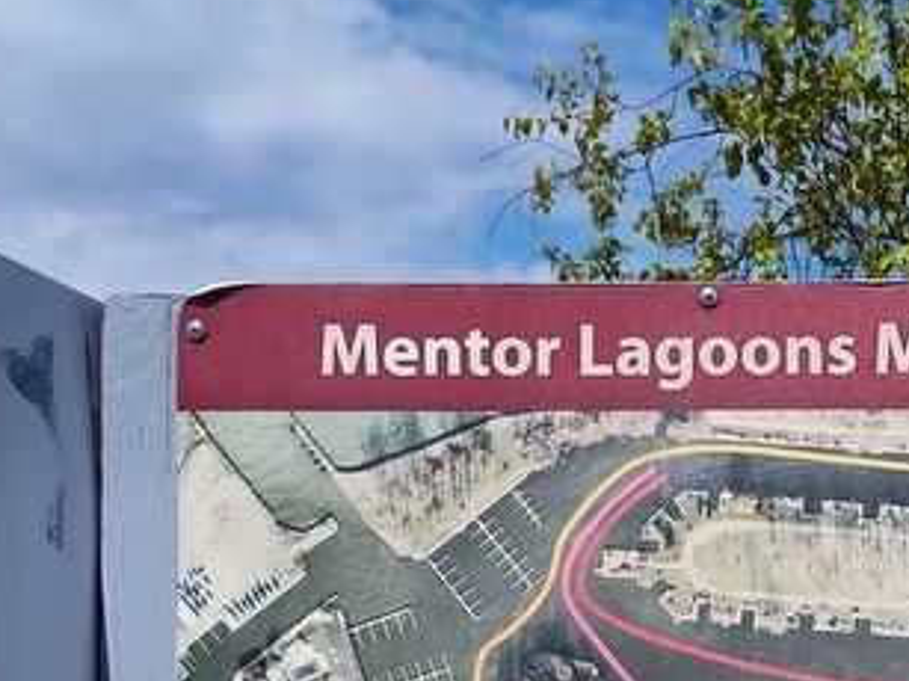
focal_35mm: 60
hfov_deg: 30.2
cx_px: 882
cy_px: 794
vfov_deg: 22.7
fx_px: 1575
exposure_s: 1/2384
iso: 100
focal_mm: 5.56
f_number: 1.8
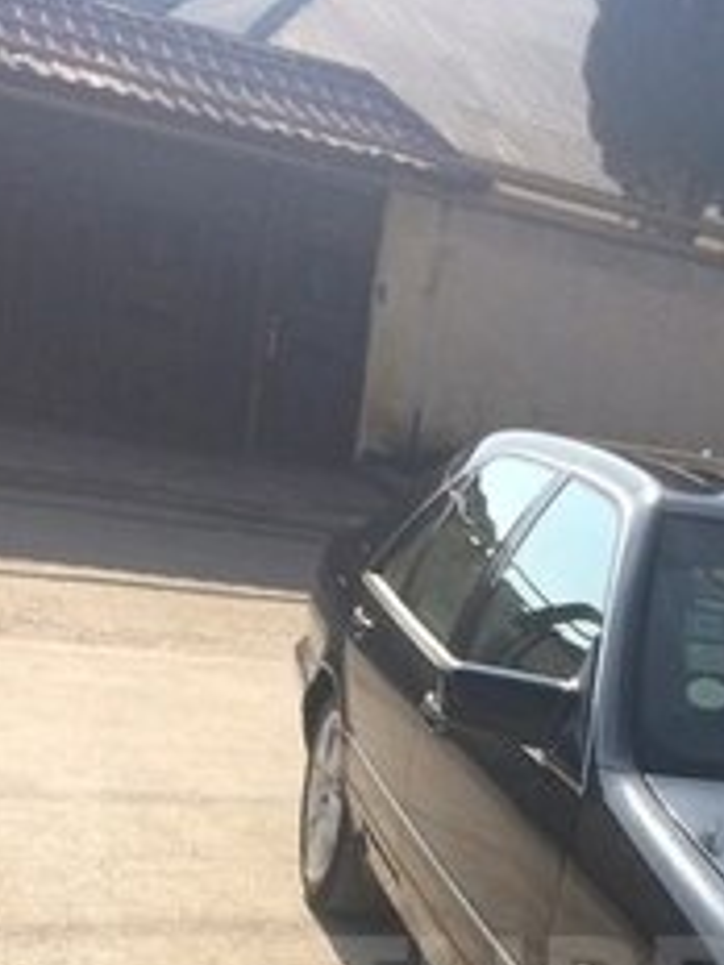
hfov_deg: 22.6
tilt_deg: -17.6
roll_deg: -14.3
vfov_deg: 28.9
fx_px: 1729
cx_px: 741
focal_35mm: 62
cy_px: 998
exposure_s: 1/1642
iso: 32
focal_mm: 4.15
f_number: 2.2
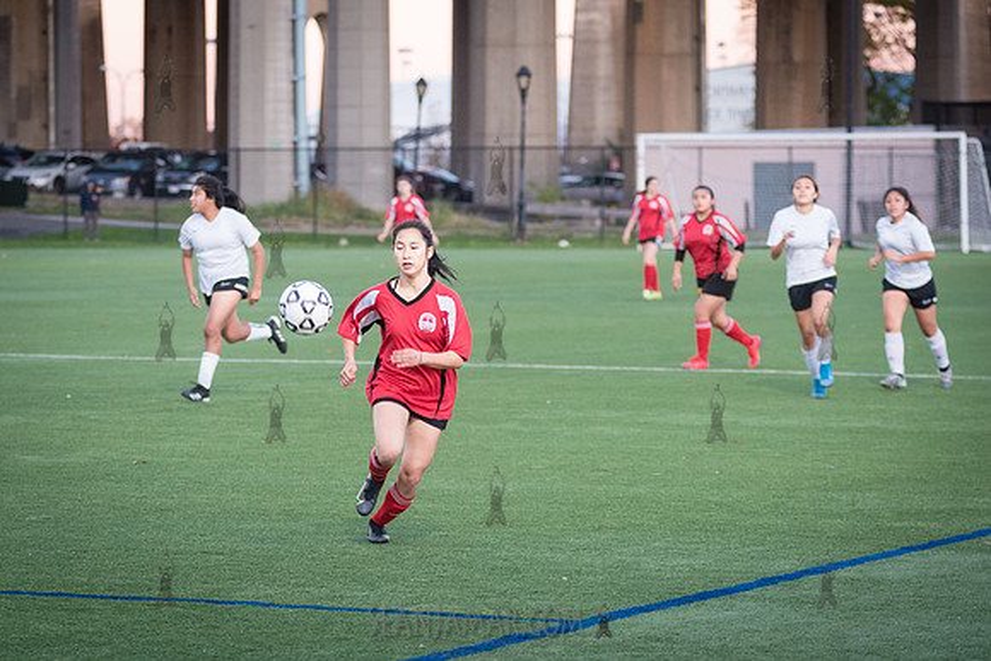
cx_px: 385
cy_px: 340
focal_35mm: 150
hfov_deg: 13.7
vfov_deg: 9.2
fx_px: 4131
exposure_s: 1/400
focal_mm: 112
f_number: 4
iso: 2000
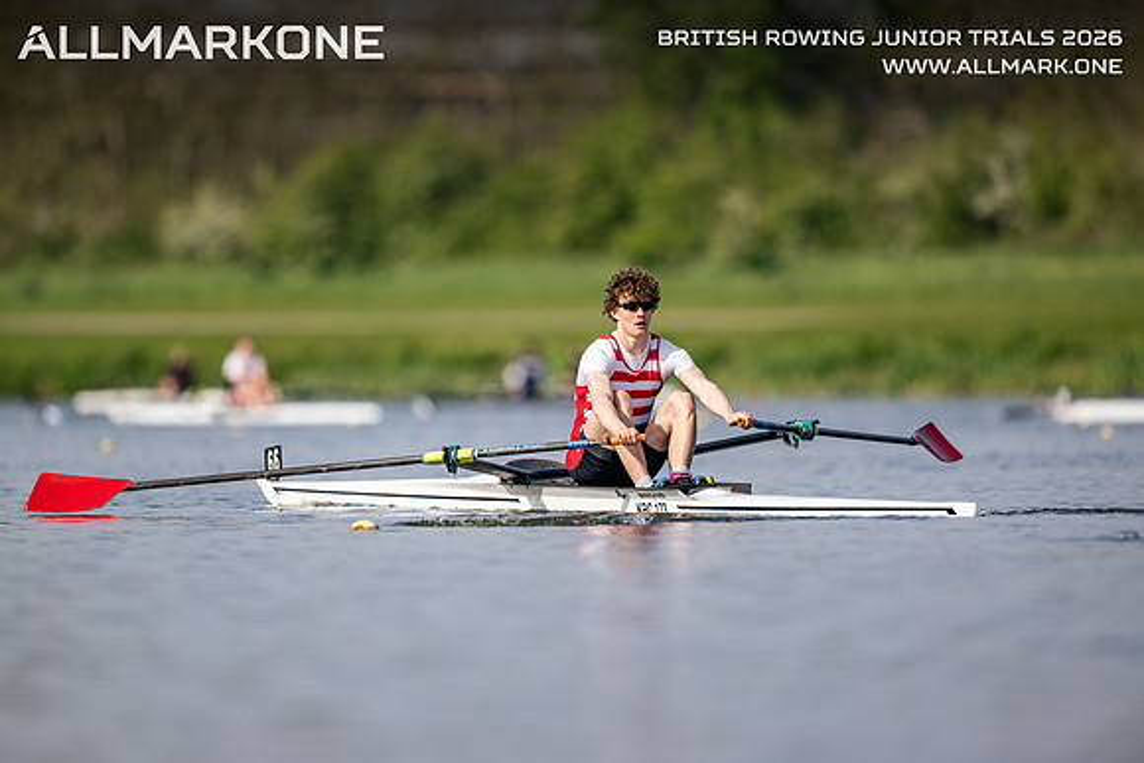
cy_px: 382
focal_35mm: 600
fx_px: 19070
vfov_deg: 2.3
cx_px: 572
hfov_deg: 3.4
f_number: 4
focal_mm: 600
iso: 220
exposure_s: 1/2500
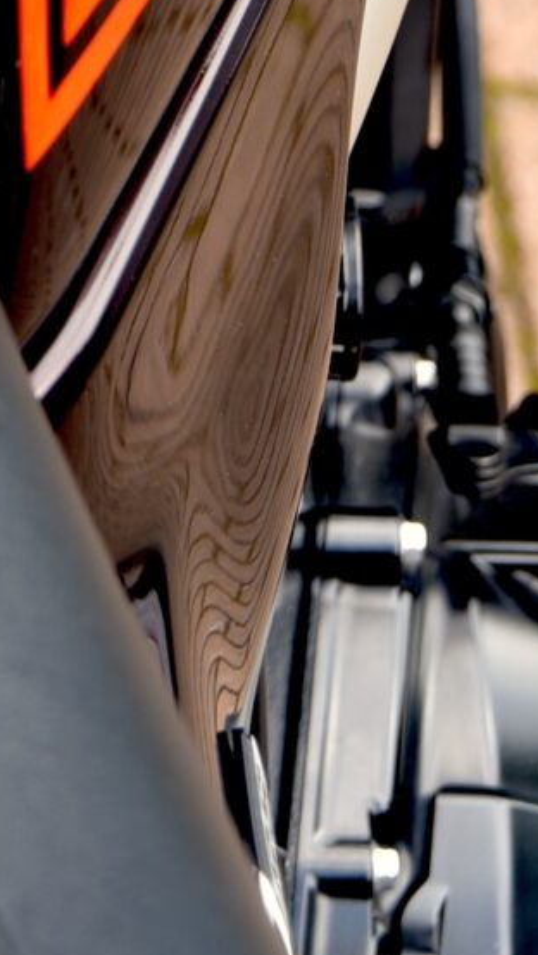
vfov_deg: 9.4
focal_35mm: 213
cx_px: -449
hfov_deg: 5.6
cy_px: -1060
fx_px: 5397
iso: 100
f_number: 4.5
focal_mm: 44
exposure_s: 1/80
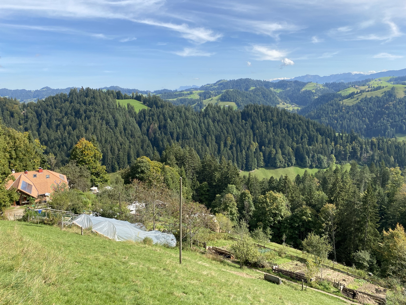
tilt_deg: -10.8
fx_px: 305
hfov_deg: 67.3
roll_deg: +1.0
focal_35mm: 26
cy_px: 152
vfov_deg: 53.1
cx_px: 203
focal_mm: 4.25
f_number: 1.8
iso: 32
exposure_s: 1/1996
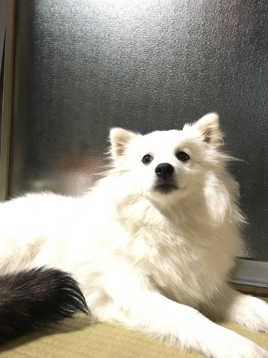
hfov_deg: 48.2
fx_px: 299
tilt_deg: +2.2
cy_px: 179
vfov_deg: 61.7
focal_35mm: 29
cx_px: 134
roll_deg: -1.8
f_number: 2.2
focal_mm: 4.15
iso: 200
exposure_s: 1/15
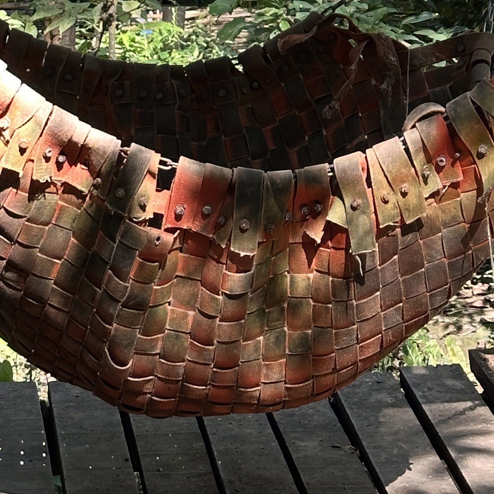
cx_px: 244
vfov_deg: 10.3
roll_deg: -0.8
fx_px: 2599
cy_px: -376
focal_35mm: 161
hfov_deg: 10.9
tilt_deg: +0.3
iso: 50
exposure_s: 1/153
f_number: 1.78
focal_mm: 6.86
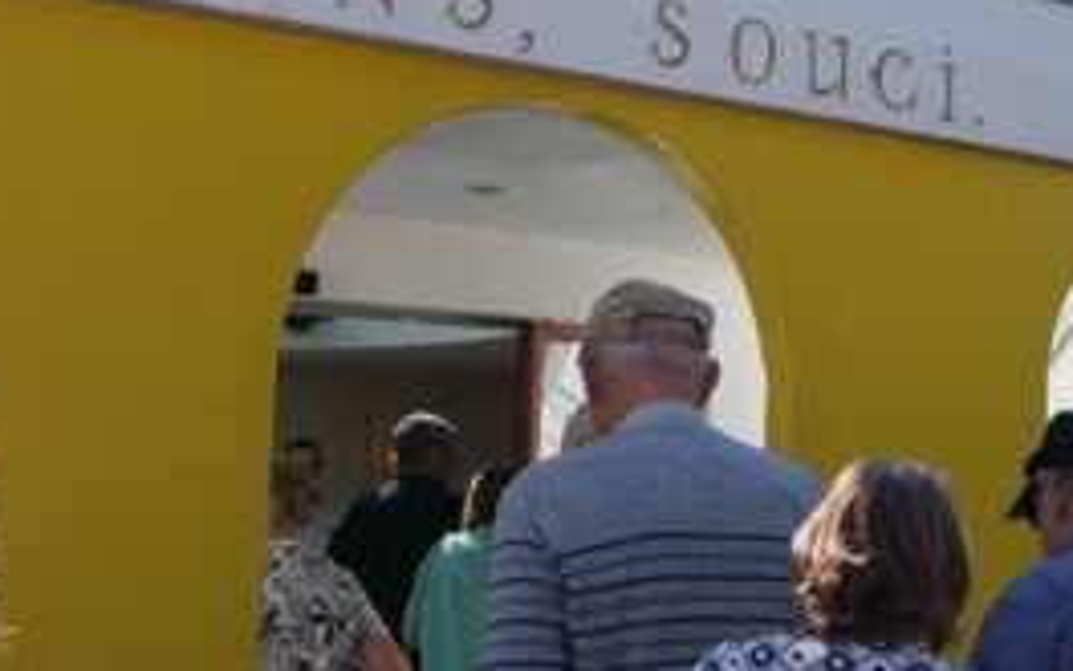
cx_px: 756
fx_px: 1784
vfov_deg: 21.2
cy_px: 211
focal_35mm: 61
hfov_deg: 33.0
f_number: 8
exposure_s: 1/320
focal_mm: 19
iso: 200
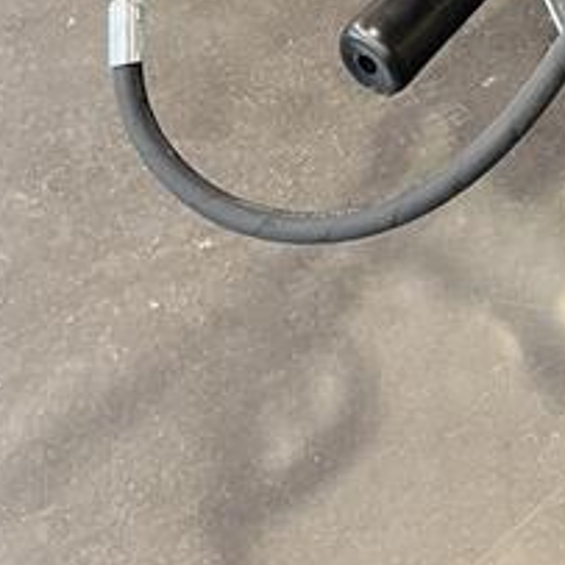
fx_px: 1607
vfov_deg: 16.4
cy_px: -476
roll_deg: +2.3
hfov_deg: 18.9
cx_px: 671
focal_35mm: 87
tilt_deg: -32.0
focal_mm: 5.1
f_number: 1.6
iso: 100
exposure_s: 1/50
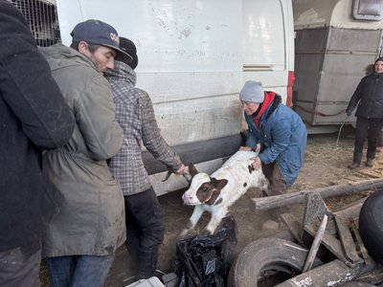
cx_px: 192
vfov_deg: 56.8
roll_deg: -2.5
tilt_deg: -21.7
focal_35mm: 24
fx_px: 266
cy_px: 144
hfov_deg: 71.6
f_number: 1.78
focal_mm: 6.76
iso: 200
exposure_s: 1/78
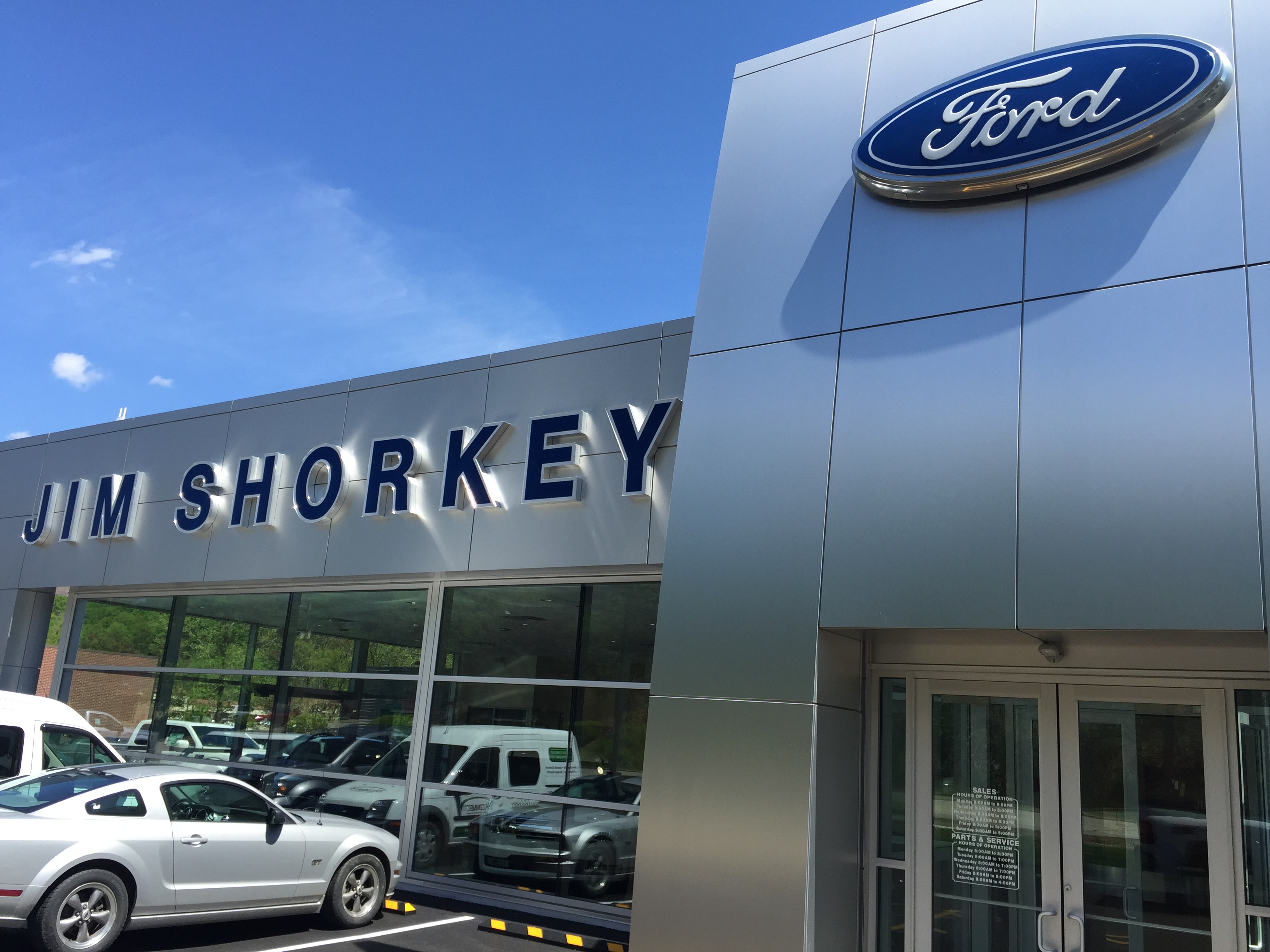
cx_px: 635
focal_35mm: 29
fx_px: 1064
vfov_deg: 48.2
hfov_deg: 61.7
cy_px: 476
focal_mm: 4.15
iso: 32
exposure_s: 1/1099
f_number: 2.2
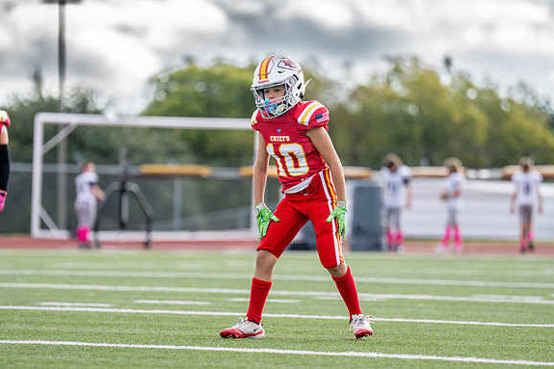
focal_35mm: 288
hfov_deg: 7.2
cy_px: 196
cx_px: 278
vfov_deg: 4.8
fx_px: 4430
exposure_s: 1/2500
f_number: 2.8
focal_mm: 200
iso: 320
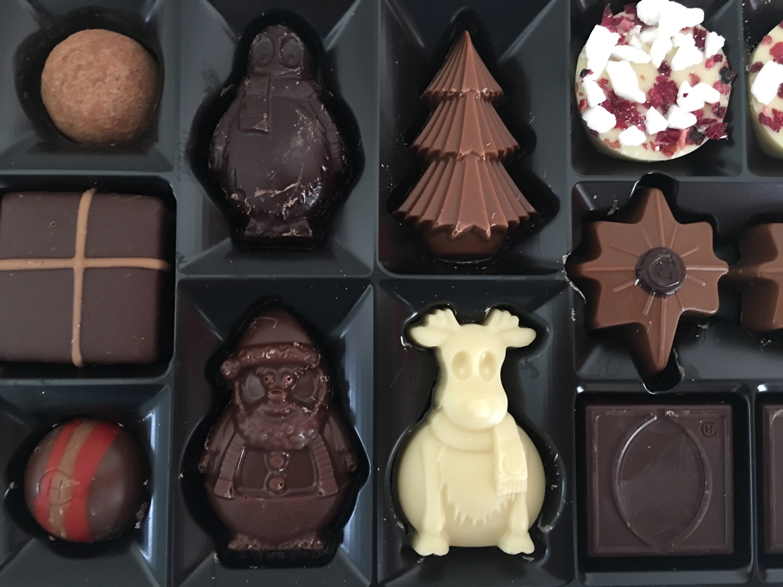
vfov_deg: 48.2
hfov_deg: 61.7
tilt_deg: -84.1
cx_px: 392
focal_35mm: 29
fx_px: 656
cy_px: 294
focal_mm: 4.15
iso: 125
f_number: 2.2
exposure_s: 1/8
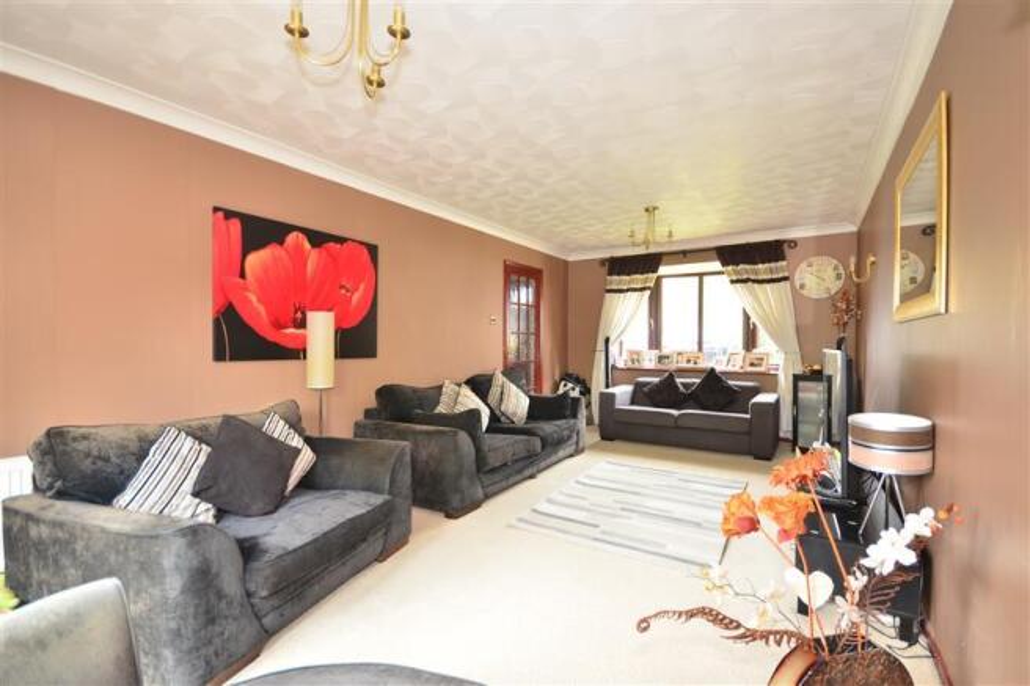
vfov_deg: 77.3
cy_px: 343
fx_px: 429
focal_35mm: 15
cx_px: 515
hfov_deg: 100.4
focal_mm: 10
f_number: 5
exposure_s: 1/4
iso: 200
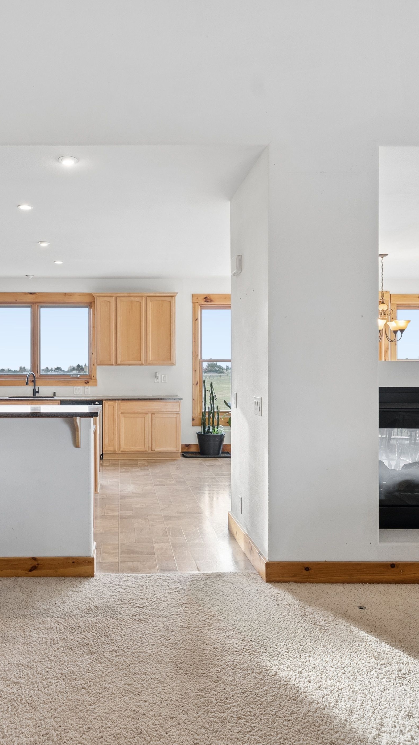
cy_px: 369
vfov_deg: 69.9
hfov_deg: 42.0
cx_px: 120
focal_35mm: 27
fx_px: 533
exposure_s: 1/30
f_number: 8
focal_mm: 17
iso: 800
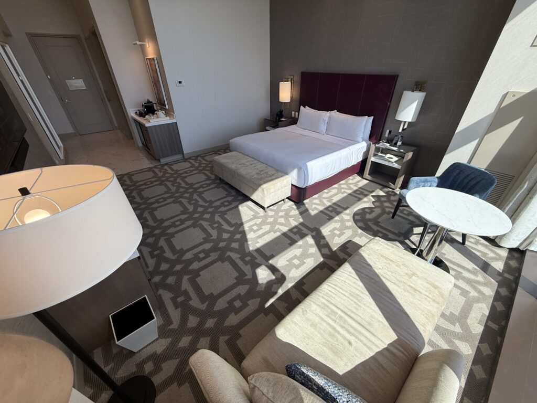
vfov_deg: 85.7
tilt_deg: -32.5
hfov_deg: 102.1
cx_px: 268
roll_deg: +0.3
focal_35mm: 14
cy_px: 202
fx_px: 217
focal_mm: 2.22
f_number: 2.2
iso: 50
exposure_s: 1/168
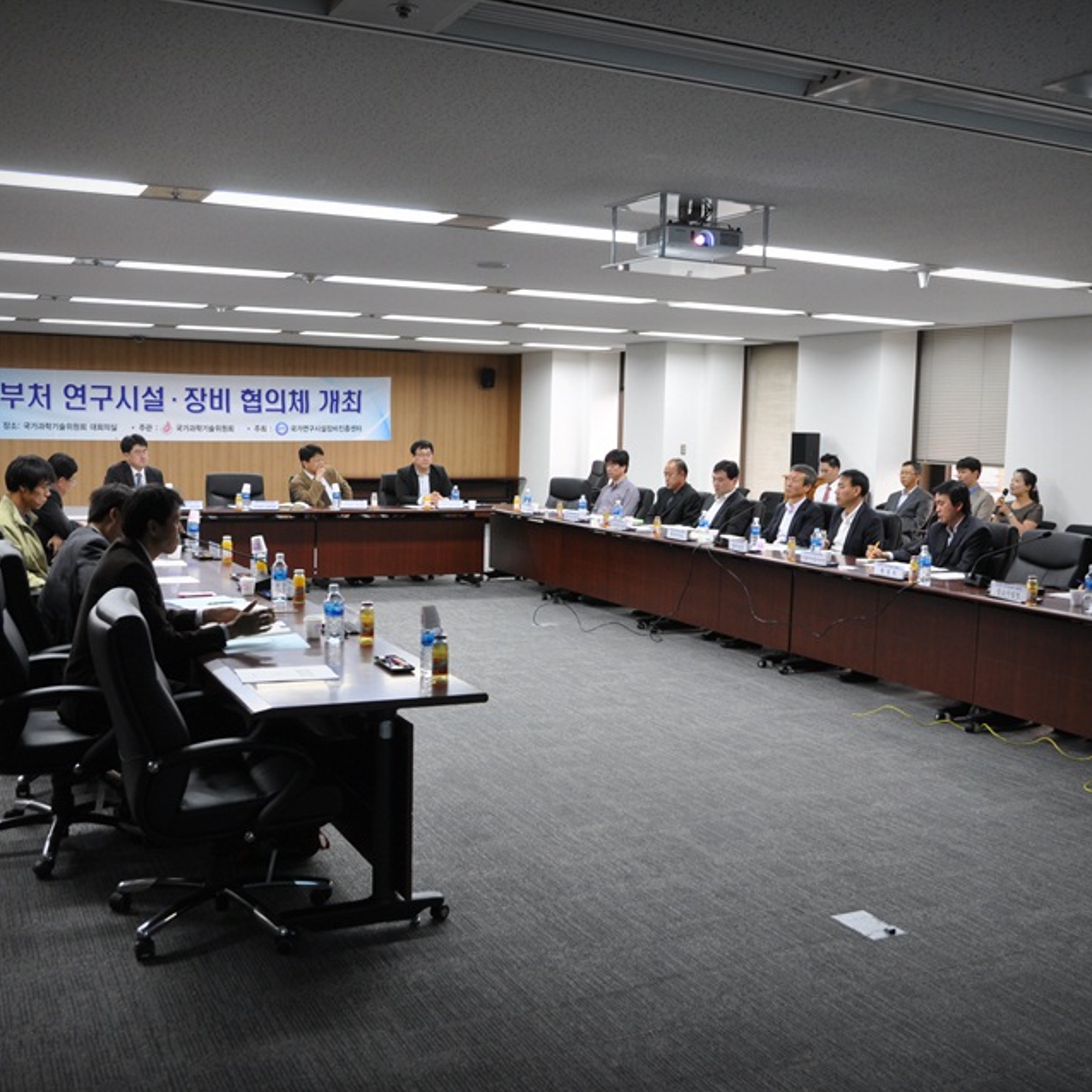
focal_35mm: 32
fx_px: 1142
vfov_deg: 51.1
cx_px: 537
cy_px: 542
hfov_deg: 51.1
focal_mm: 16
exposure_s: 1/25
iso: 400
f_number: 5
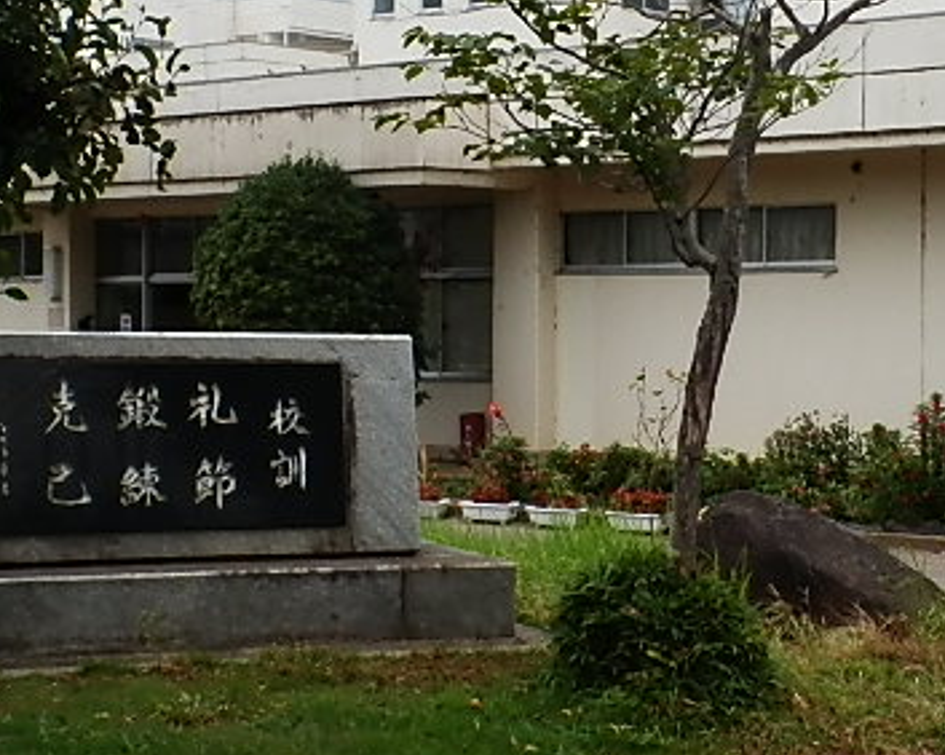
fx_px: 2376
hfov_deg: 22.4
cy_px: 337
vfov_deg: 18.0
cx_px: 592
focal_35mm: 85
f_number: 7.9
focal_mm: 4.2
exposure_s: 1/200
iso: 80
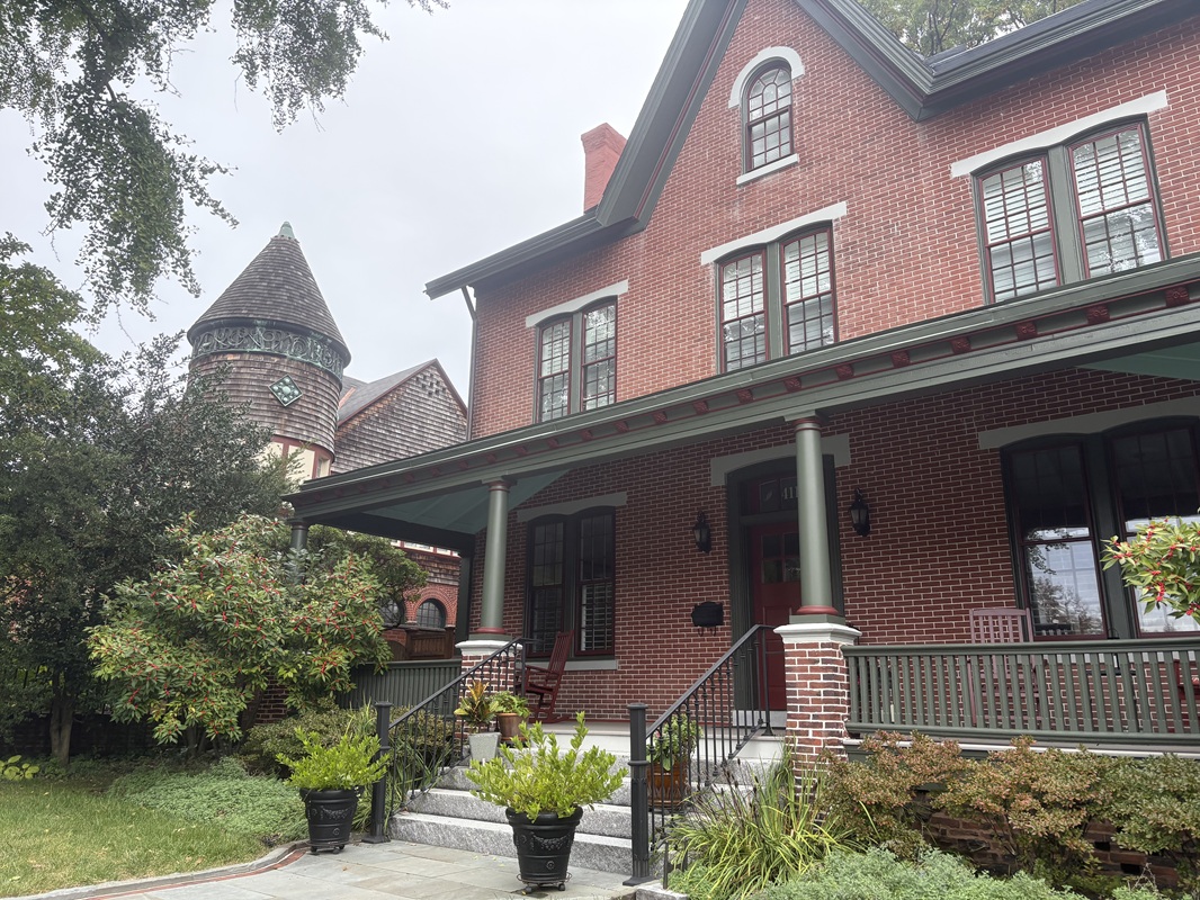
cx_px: 600
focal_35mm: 26
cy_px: 450
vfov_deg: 53.1
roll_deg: +0.2
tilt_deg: +15.9
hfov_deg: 67.3
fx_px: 902
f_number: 1.6
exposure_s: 1/447
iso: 64
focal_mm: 5.96
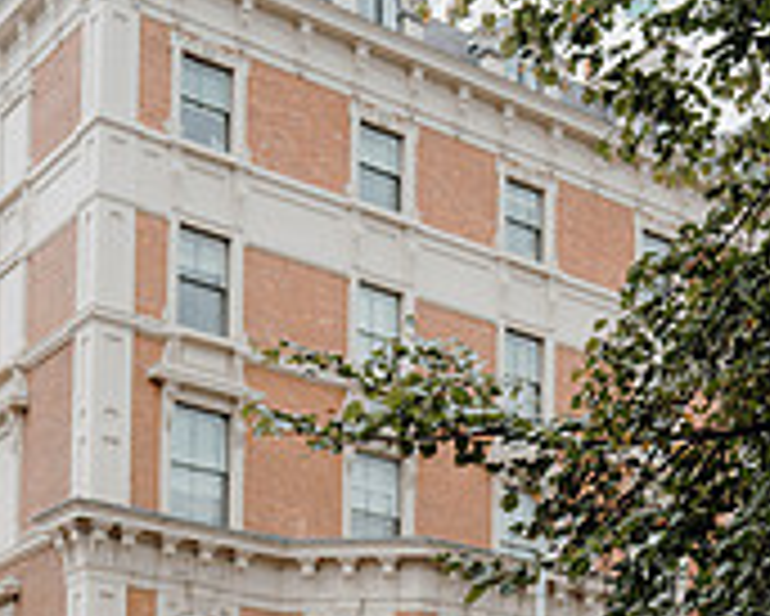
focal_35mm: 79
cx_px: 486
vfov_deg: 17.6
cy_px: 899
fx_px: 1801
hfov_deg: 24.1
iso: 200
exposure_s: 1/250
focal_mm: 32
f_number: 3.5
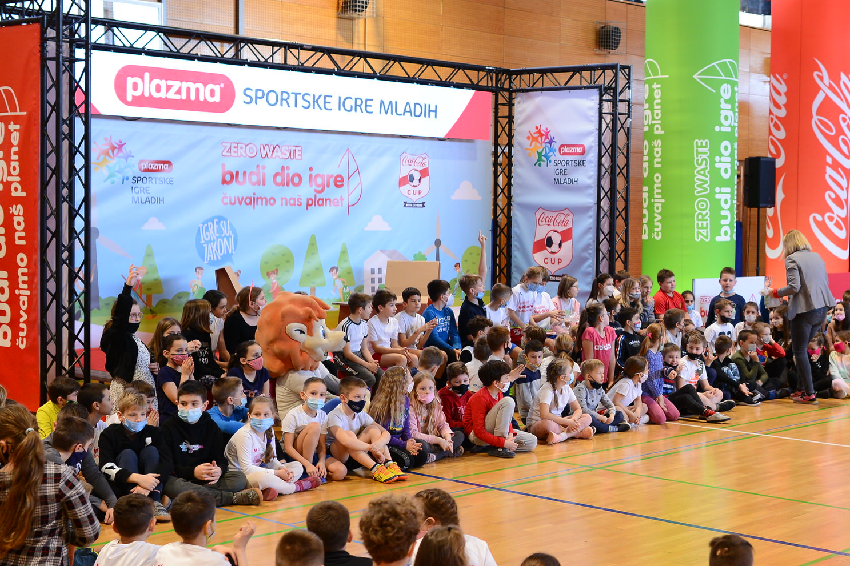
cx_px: 706
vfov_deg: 22.3
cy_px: 285
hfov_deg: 31.8
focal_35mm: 61
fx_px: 1440
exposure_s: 1/125
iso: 800
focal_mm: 35
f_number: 2.8
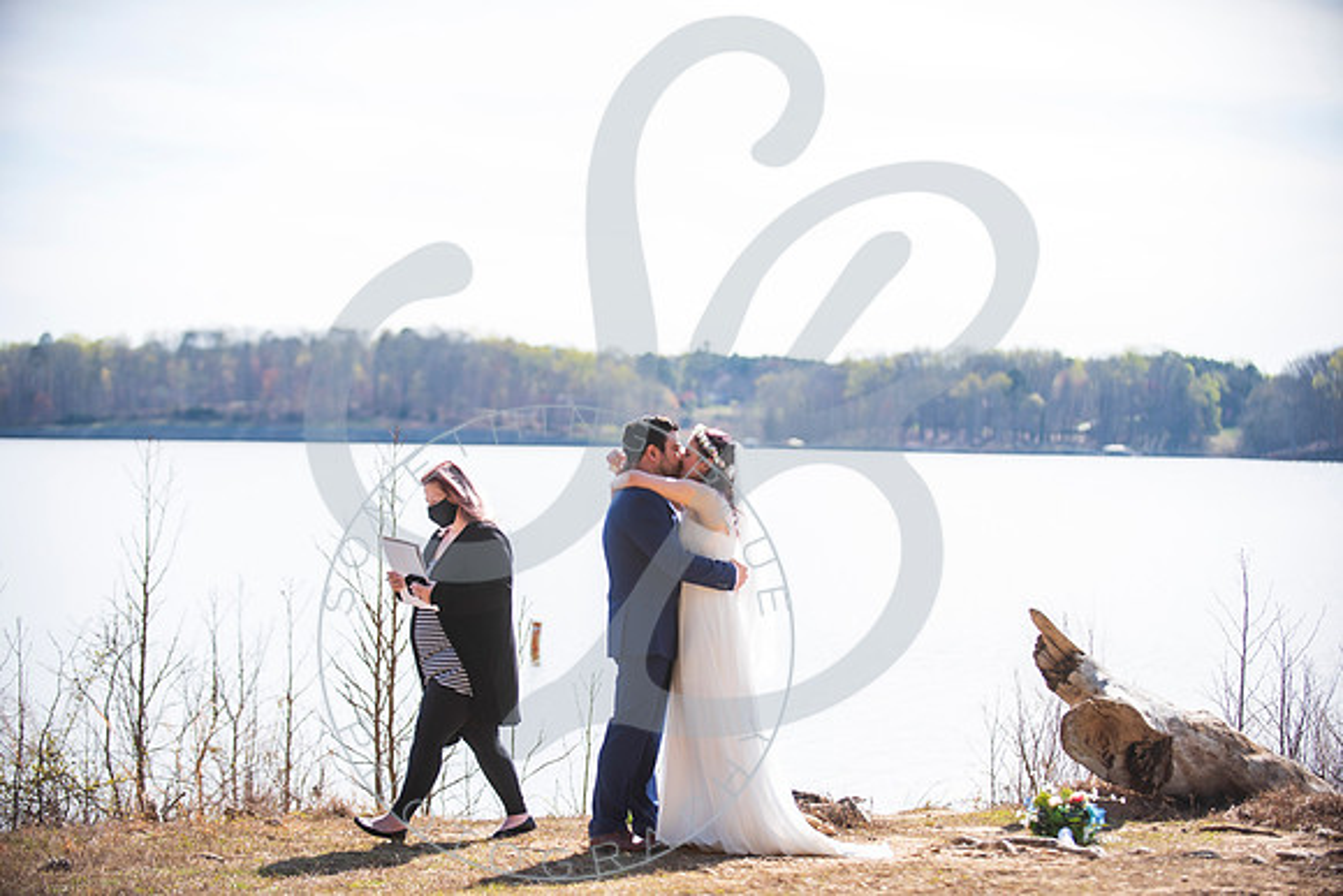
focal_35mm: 95
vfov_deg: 14.4
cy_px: 448
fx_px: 3545
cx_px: 672
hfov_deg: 21.5
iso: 100
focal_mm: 95
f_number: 2.8
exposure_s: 1/800
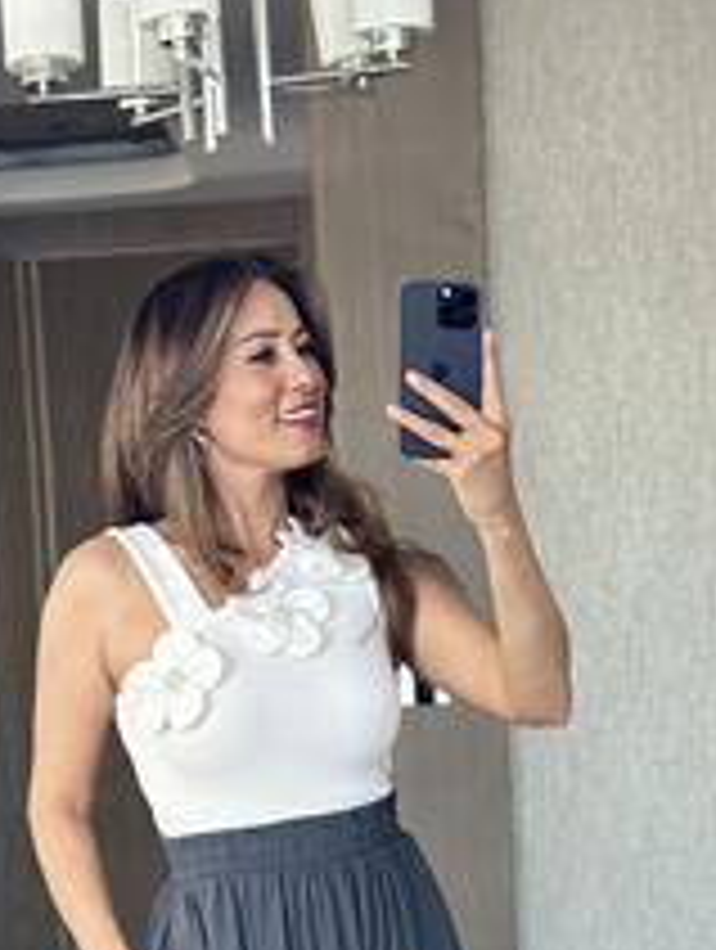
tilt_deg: -16.9
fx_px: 3162
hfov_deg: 12.9
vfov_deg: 16.6
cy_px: 1040
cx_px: 248
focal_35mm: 115
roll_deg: +3.0
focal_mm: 6.86
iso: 160
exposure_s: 1/60
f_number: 1.78
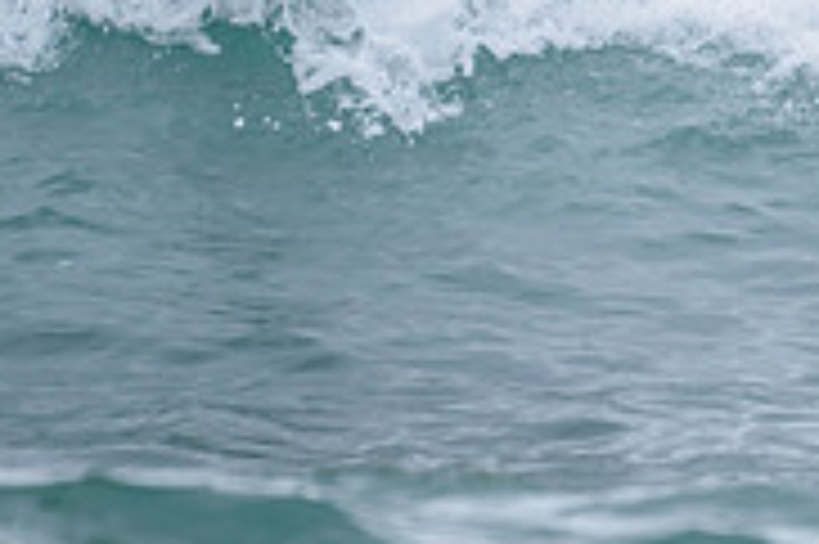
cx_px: 1357
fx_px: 44503
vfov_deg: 0.7
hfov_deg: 1.1
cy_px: -129
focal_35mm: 1958
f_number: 5.6
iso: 360
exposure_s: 1/1250
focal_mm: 500
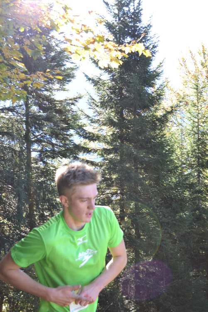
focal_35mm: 45
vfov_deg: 43.6
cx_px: 104
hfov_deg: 29.9
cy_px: 156
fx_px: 390
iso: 1600
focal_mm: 30
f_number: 4.5
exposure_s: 1/500
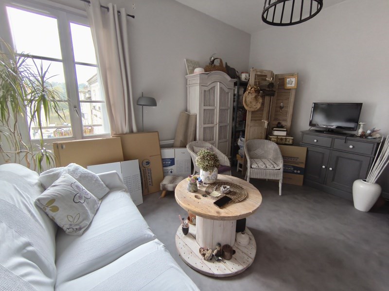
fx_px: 169
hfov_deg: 98.2
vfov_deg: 81.7
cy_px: 146
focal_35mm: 15
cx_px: 194
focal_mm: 1.65
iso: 1000
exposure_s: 1/25
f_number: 2.2
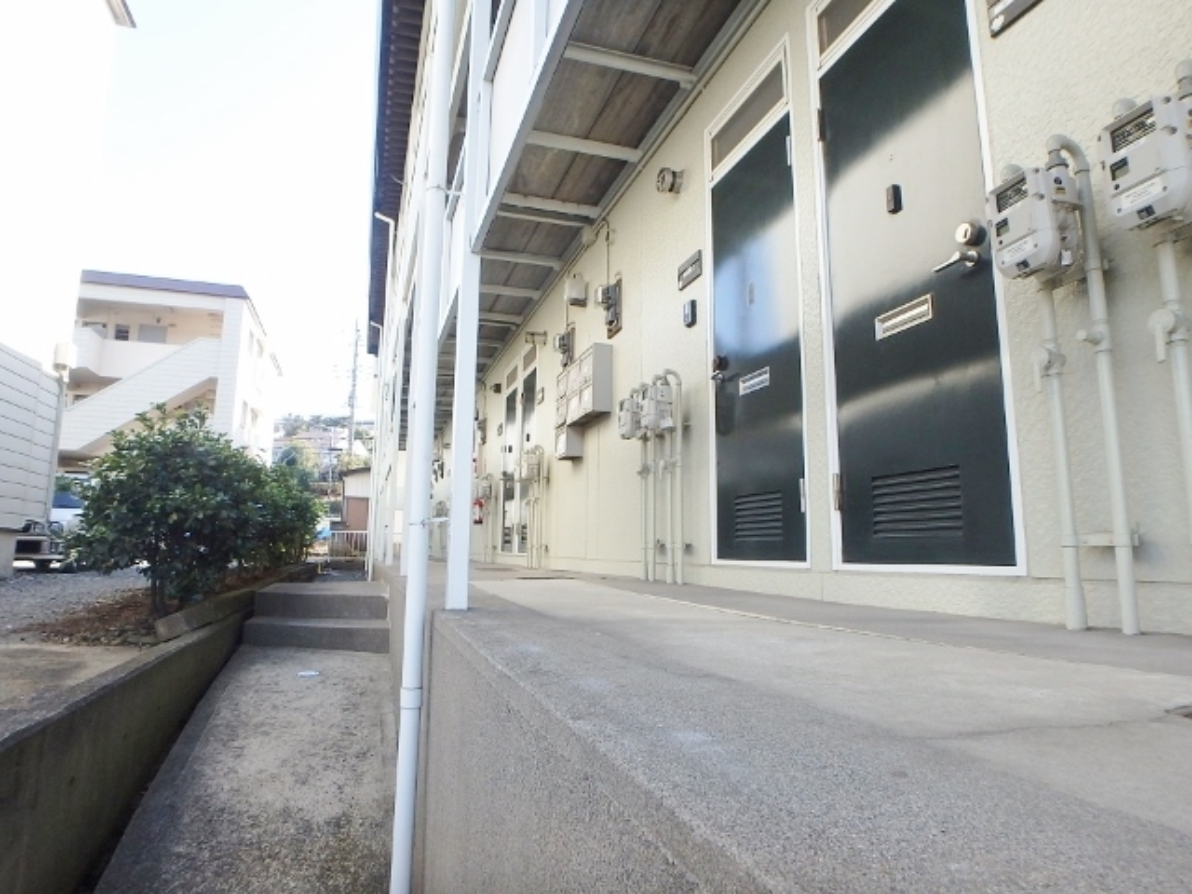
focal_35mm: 21
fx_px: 723
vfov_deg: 63.4
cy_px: 447
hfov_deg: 79.0
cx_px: 596
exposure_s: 1/250
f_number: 3.5
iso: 125
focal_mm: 3.7
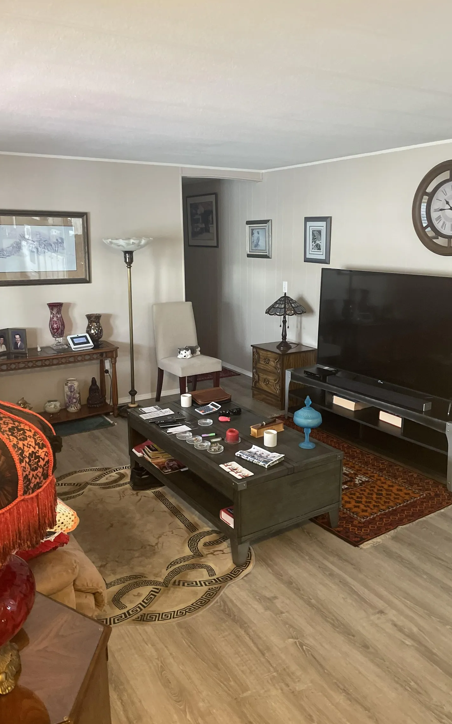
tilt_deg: -12.5
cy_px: 361
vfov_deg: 66.5
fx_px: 552
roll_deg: +0.7
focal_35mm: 28
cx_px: 229
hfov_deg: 44.5
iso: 400
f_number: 1.6
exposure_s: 1/40
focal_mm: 4.2
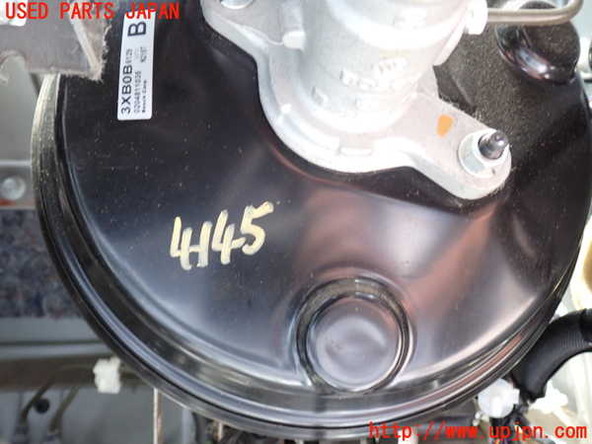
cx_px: 296
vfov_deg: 44.2
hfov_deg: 56.8
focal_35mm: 32
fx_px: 547
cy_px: 222
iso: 200
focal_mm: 5.79
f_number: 2.4
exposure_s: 1/40
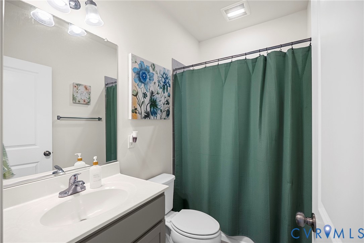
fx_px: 162
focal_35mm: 16
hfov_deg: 96.7
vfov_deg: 73.8
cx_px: 182
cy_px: 122
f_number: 4
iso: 1000
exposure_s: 1/15
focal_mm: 16
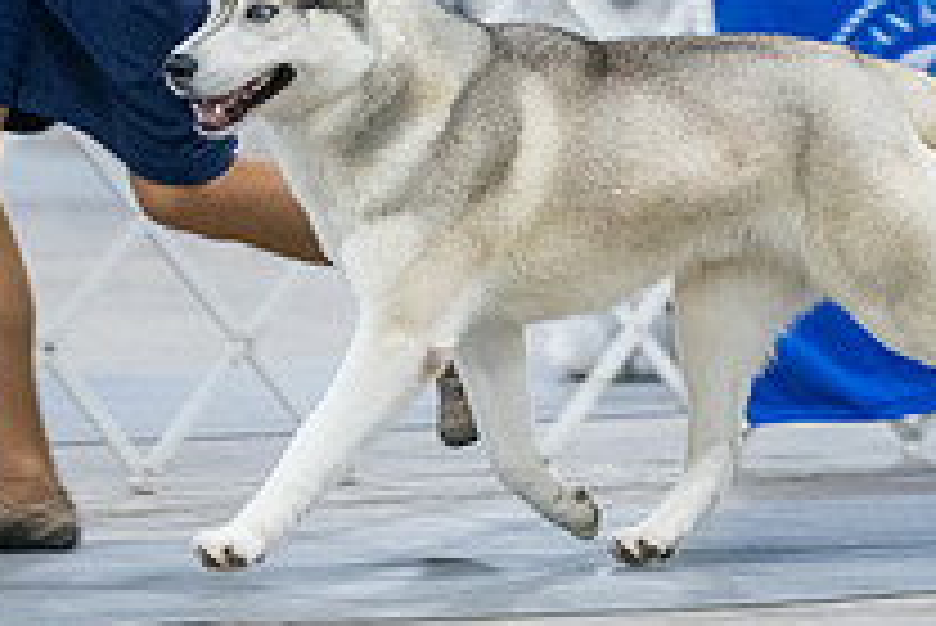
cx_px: 266
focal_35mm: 536
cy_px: -178
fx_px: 13945
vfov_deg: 2.6
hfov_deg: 3.8
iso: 6400
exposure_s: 1/250
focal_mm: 192
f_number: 3.2
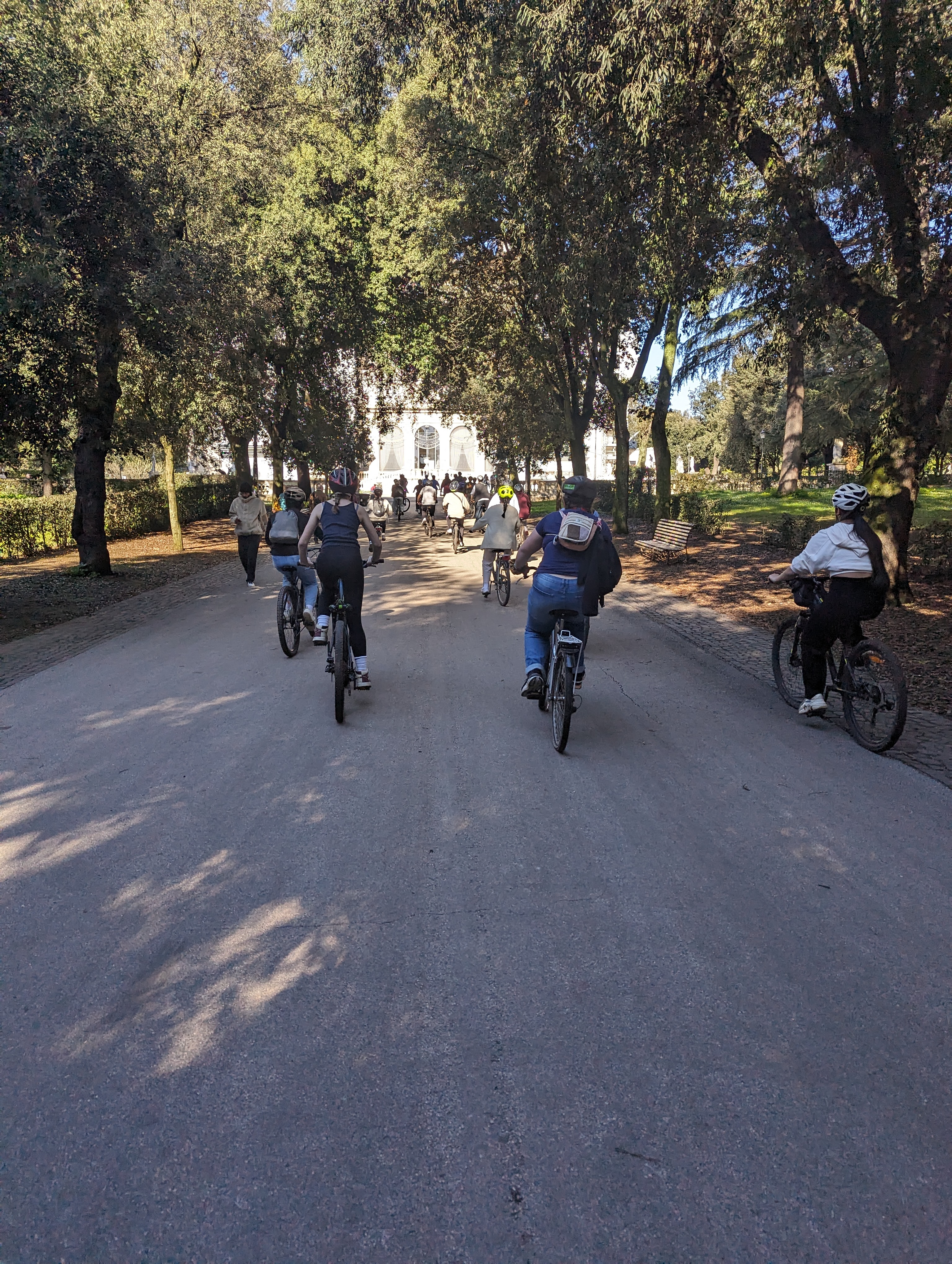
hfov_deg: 56.9
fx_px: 878
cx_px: 476
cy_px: 632
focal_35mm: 24
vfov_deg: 71.5
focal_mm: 6.81
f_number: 1.85
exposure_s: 1/808
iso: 80
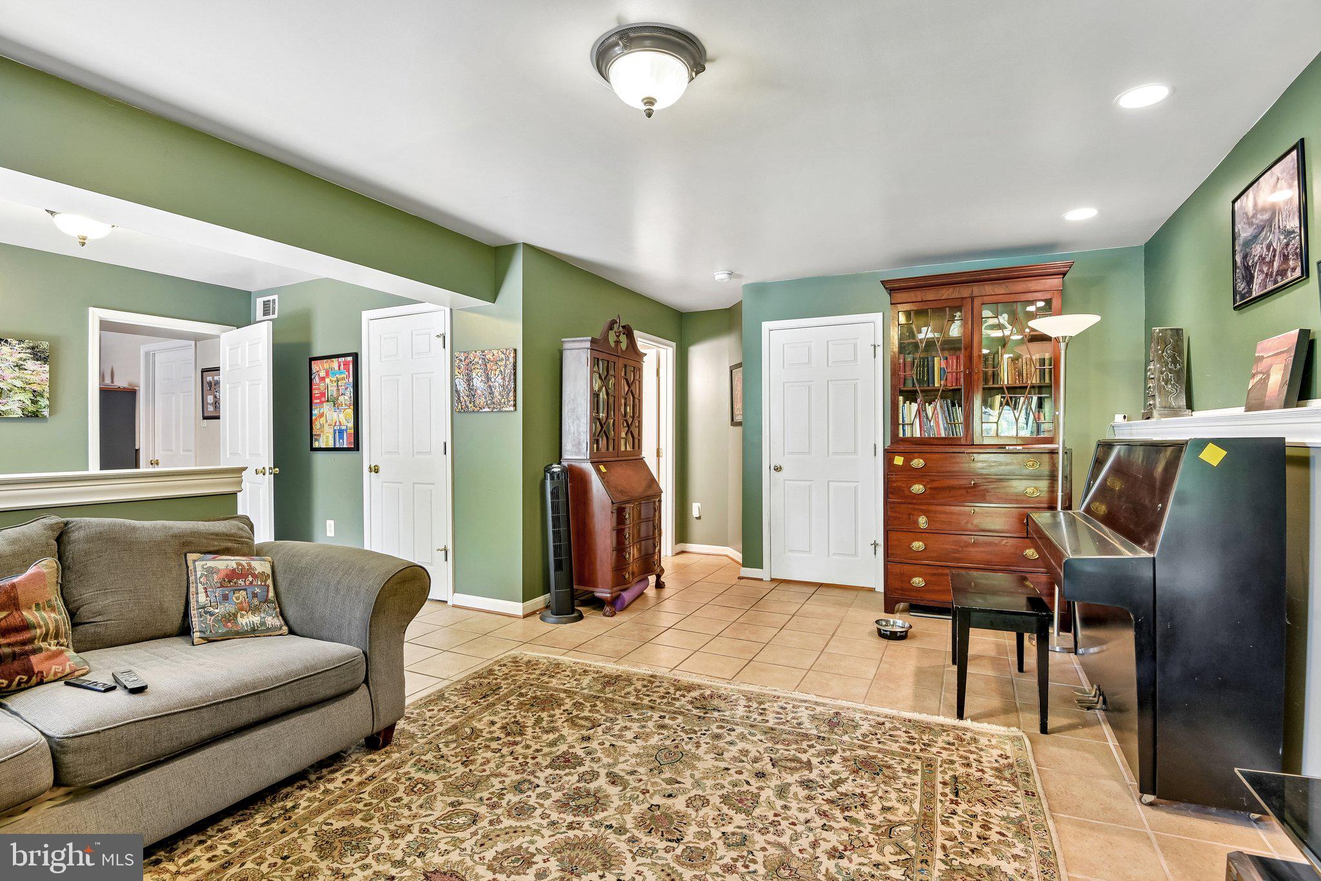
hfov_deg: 96.7
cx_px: 660
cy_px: 440
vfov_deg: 73.7
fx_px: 587
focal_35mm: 16
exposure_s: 1/4
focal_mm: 16
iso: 400
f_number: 8
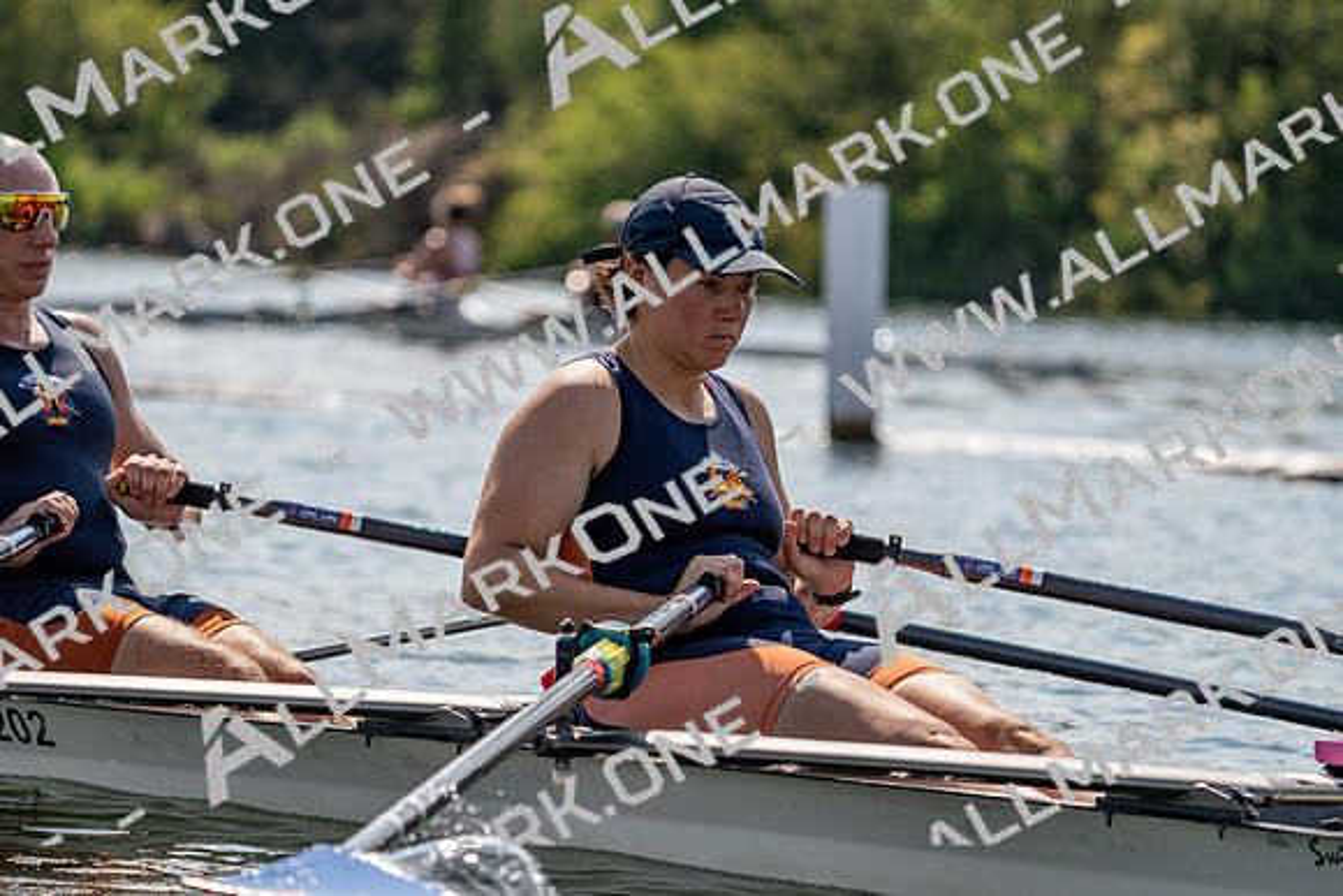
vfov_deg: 6.1
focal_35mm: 227
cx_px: 672
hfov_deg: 9.1
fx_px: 8470
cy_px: 448
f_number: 5.6
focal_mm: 227
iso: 160
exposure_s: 1/1600
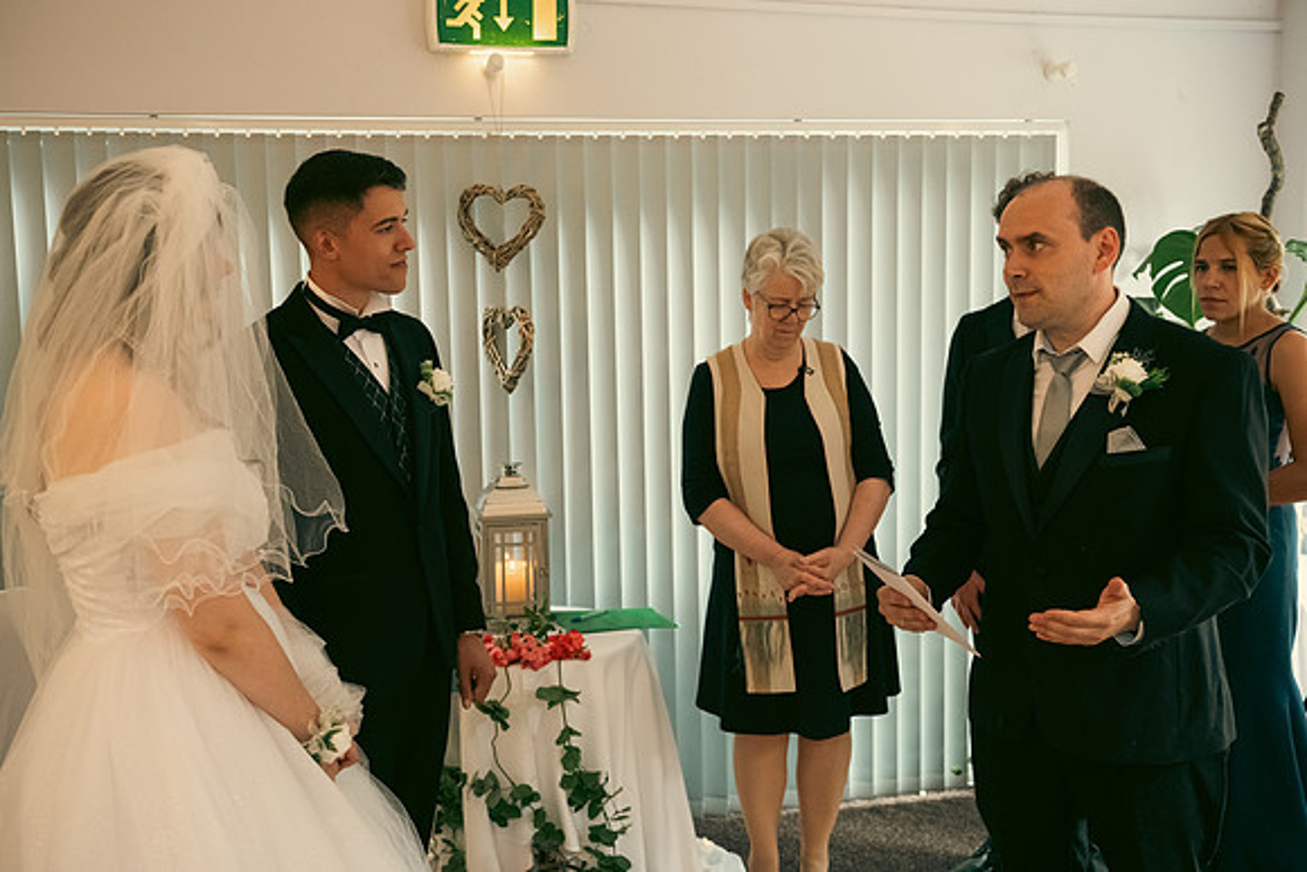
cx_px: 654
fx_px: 1451
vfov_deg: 33.4
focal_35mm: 40
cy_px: 436
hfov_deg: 48.5
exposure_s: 1/160
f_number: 3.5
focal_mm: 38
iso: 1600
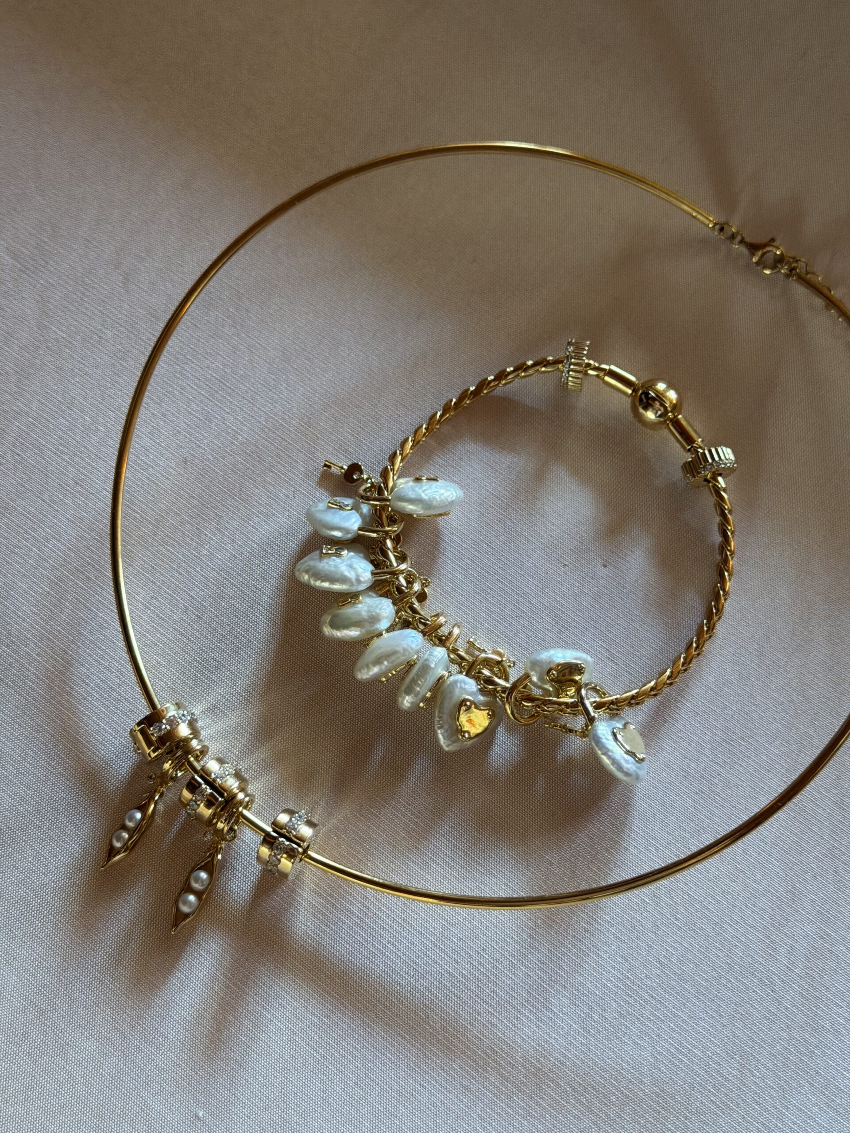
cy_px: 566
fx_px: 1572
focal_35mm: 48
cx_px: 425
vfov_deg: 39.7
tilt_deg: -69.5
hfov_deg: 30.3
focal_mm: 6.76
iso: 200
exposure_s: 1/60
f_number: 1.78
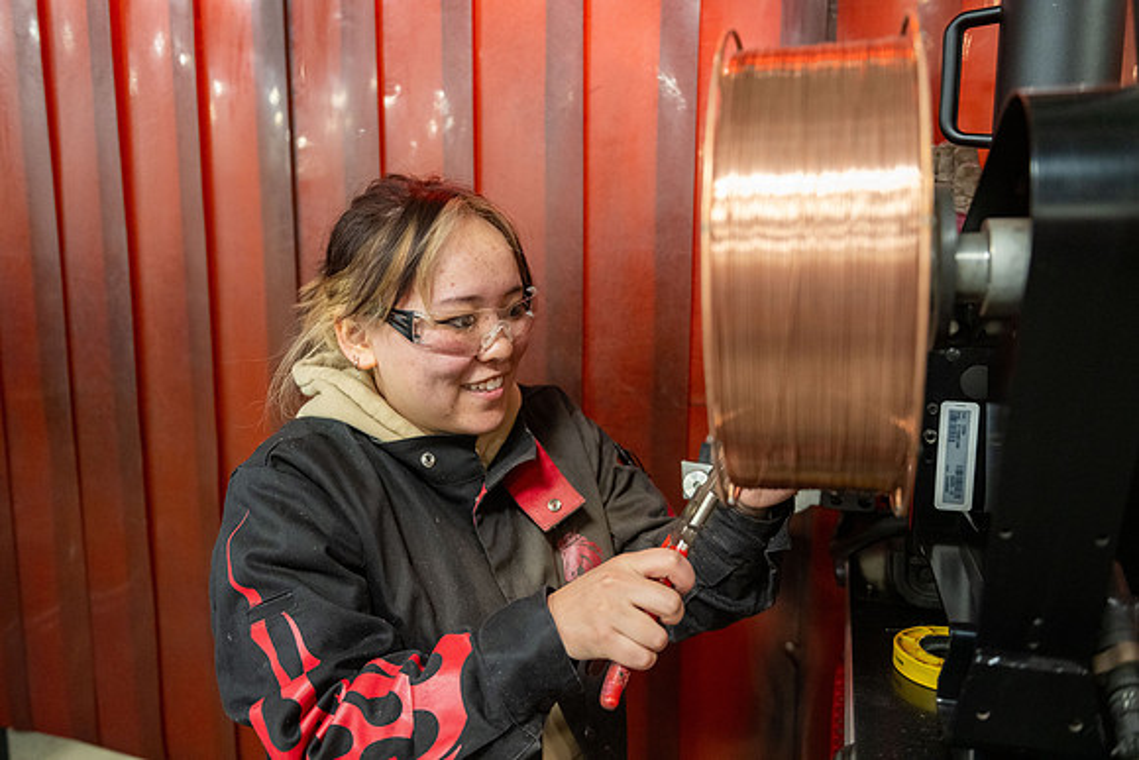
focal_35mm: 28
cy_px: 380
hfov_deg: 65.5
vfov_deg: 46.4
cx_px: 570
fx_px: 886
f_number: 2.8
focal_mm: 28
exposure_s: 1/320
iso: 2500
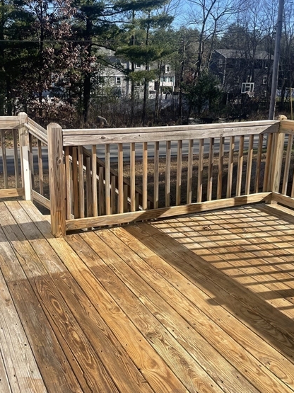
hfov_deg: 39.5
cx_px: 123
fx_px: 408
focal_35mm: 36
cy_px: 184
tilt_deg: -13.8
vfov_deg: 51.3
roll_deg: +0.8
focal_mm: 4.2
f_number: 1.6
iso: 32
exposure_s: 1/2053
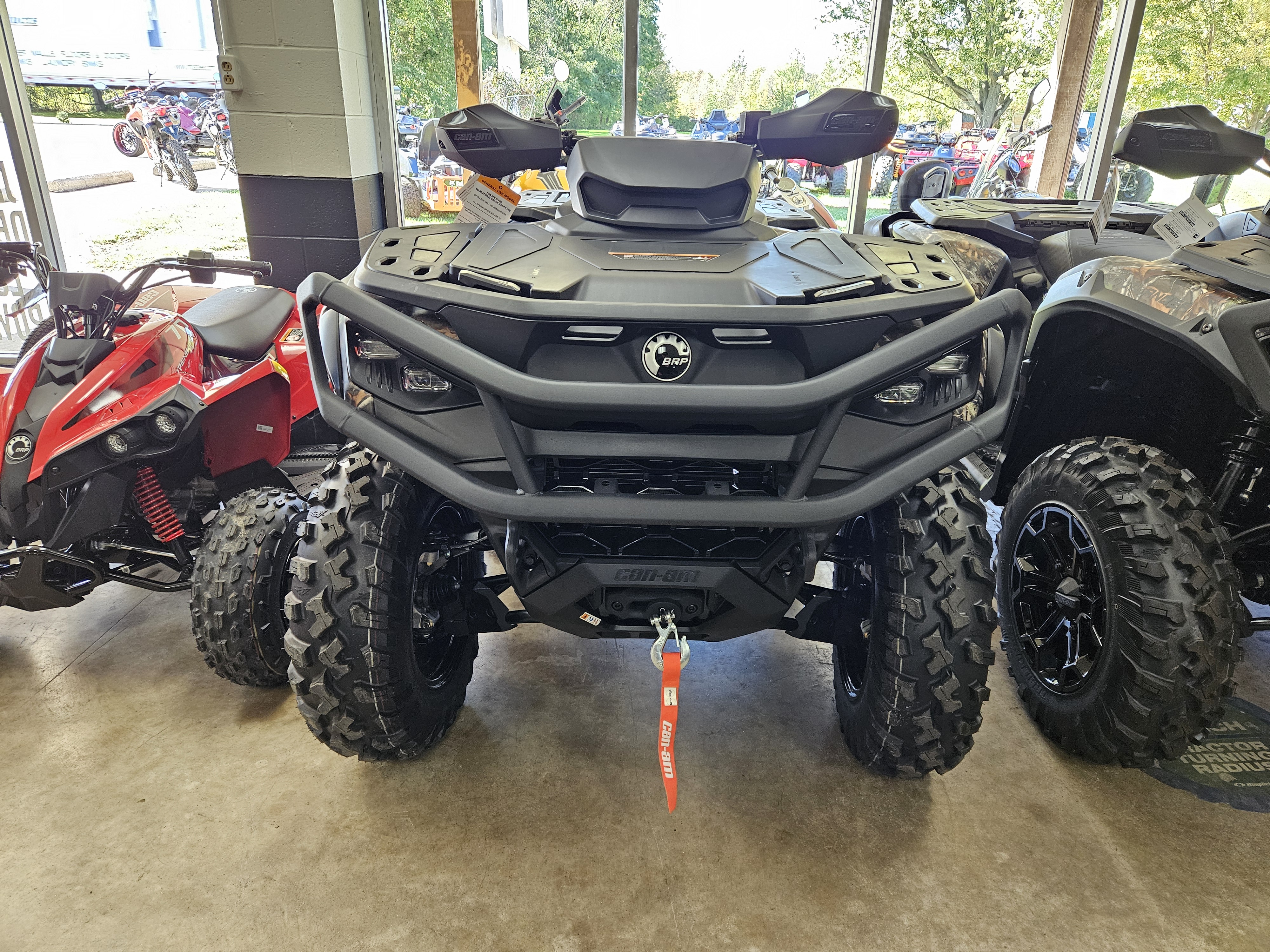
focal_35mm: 23
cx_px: 635
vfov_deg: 58.9
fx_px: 844
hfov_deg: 73.9
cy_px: 476
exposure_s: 1/120
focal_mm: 5.4
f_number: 1.8
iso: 400
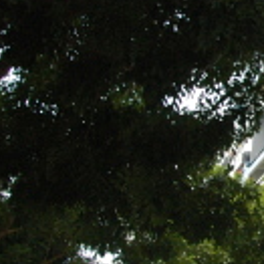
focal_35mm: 107
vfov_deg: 16.3
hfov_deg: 15.3
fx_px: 923
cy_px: 112
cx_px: 365
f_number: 4
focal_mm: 20
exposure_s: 1/2500
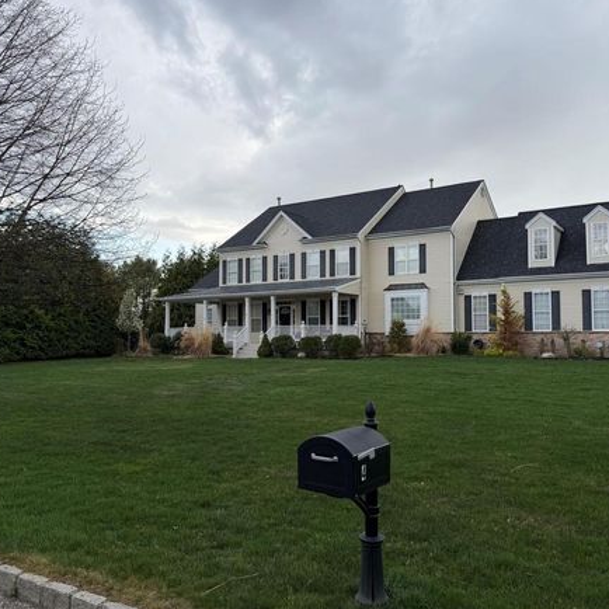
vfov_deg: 55.6
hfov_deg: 55.6
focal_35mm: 29
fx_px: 577
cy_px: 304
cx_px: 306
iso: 80
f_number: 1.78
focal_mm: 6.76
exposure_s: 1/1046
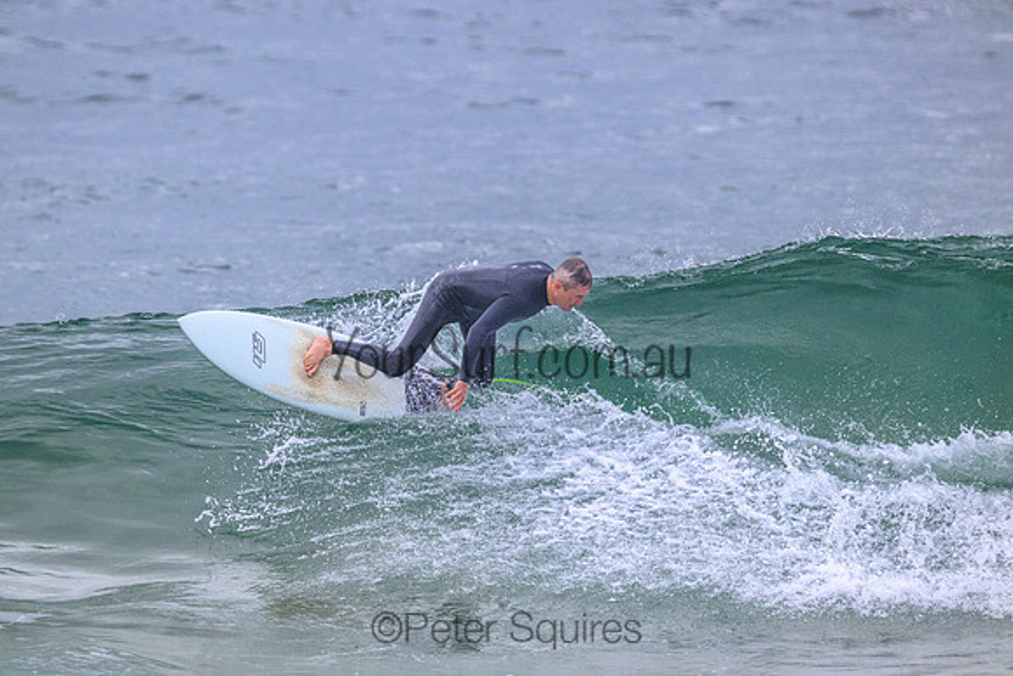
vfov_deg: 2.3
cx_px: 506
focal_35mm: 610
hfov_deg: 3.4
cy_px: 338
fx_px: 17168
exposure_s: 1/1600
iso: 3200
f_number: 11
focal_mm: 610
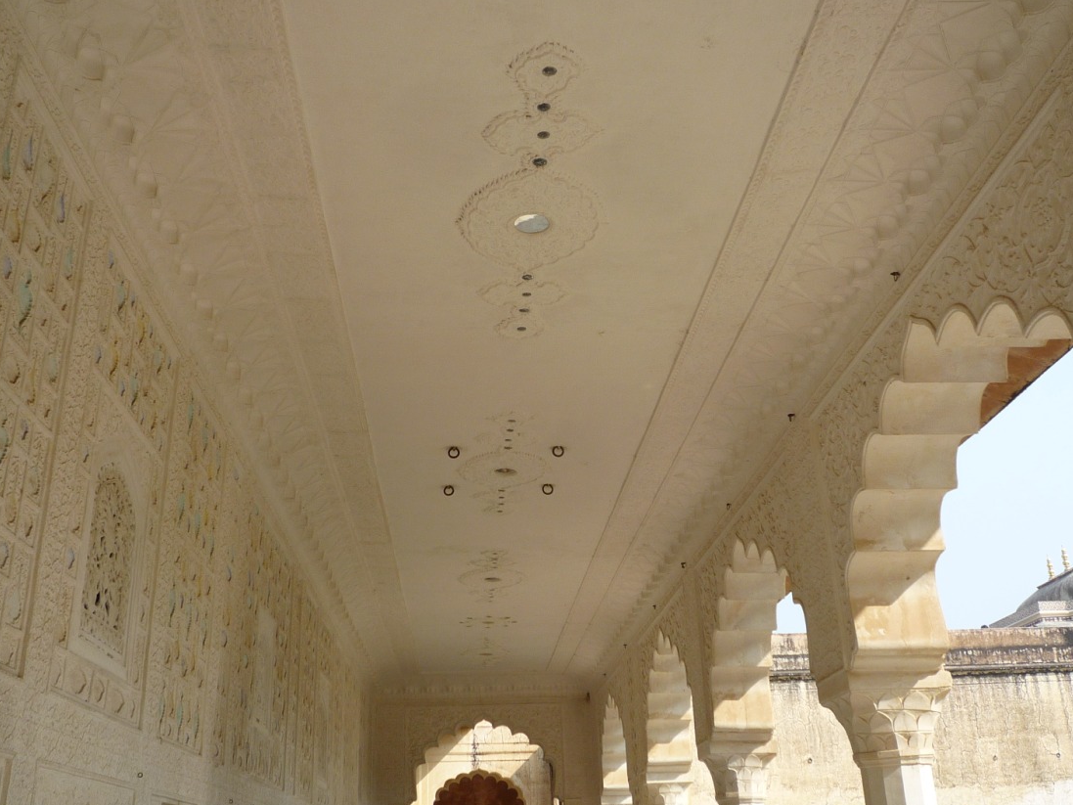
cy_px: 376
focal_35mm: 35
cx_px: 506
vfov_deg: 40.7
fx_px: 1085
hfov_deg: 52.6
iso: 100
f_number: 3.2
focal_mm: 4.7
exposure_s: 1/500
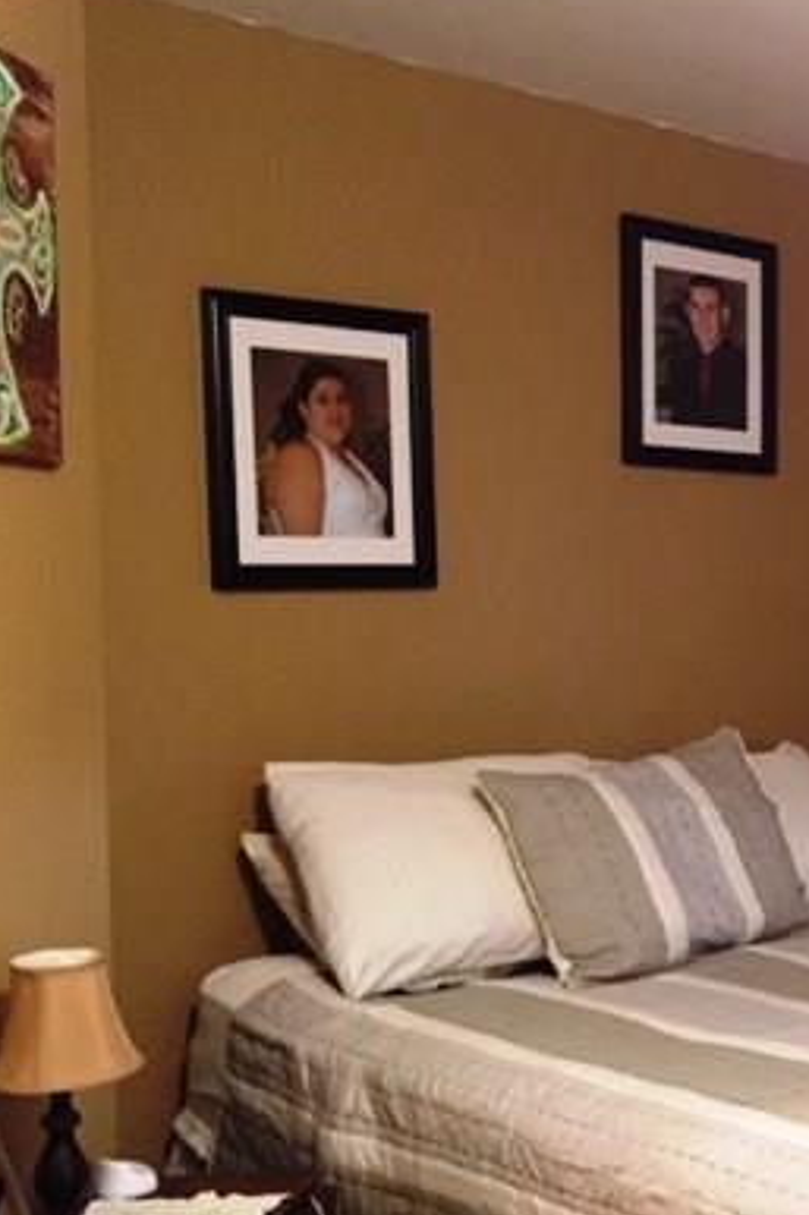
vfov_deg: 39.5
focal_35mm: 50
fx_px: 1687
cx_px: 992
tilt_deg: -4.2
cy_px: 711
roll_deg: -0.1
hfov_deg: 24.3
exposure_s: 1/17
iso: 250
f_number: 2.2
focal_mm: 4.15
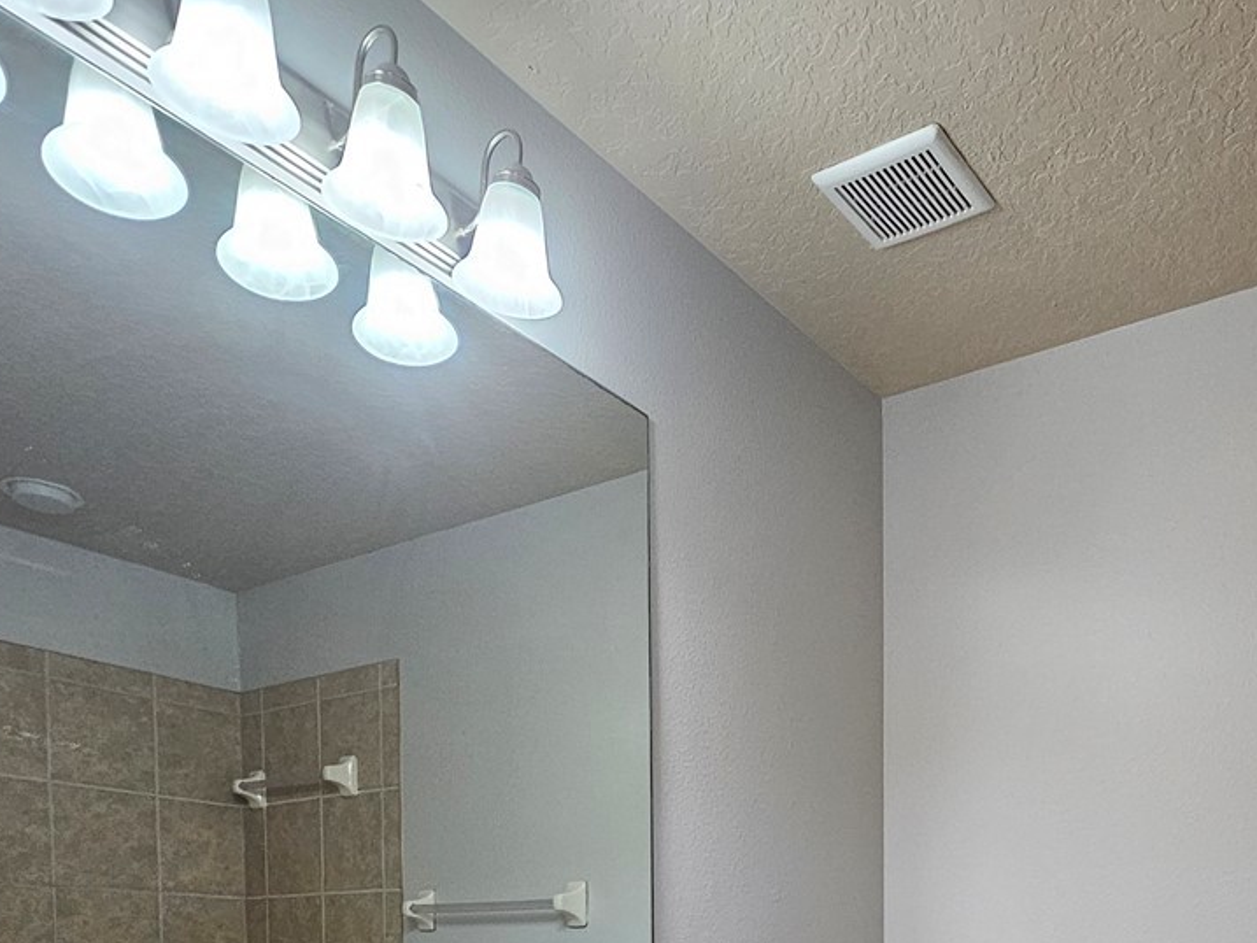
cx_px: 843
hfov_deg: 60.1
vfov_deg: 39.9
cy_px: 1022
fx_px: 1053
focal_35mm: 29
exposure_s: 1/60
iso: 250
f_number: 2.2
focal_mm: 2.2
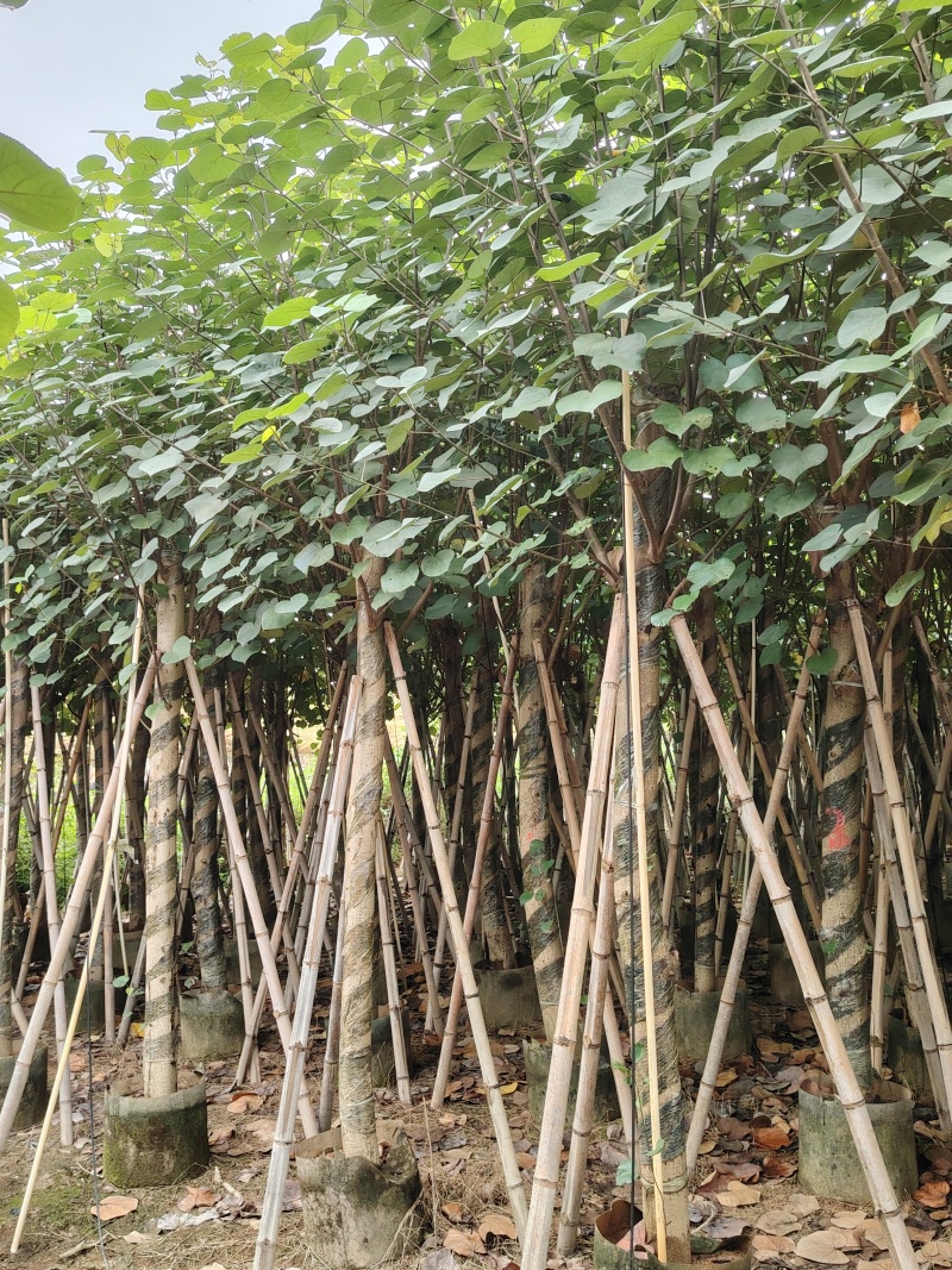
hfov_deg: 44.2
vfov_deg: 56.8
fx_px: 1174
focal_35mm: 32
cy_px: 635
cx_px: 476
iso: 124
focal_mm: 5.25
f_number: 1.75
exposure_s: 1/100
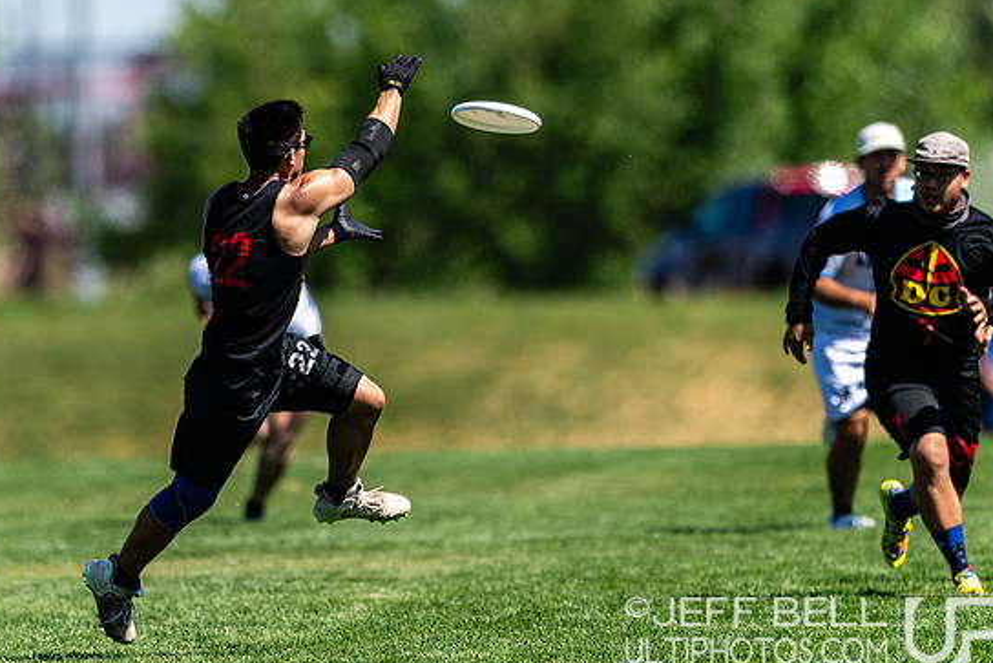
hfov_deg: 2.4
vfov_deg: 1.6
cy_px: 314
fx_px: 23671
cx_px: 254
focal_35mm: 858
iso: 160
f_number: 2.8
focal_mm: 400
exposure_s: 1/3200
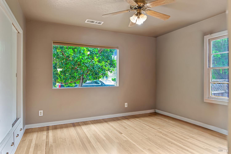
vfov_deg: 56.1
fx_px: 144
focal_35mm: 22
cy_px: 77
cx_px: 116
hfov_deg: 77.3
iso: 100
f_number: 2.8
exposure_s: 1/20
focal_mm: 15
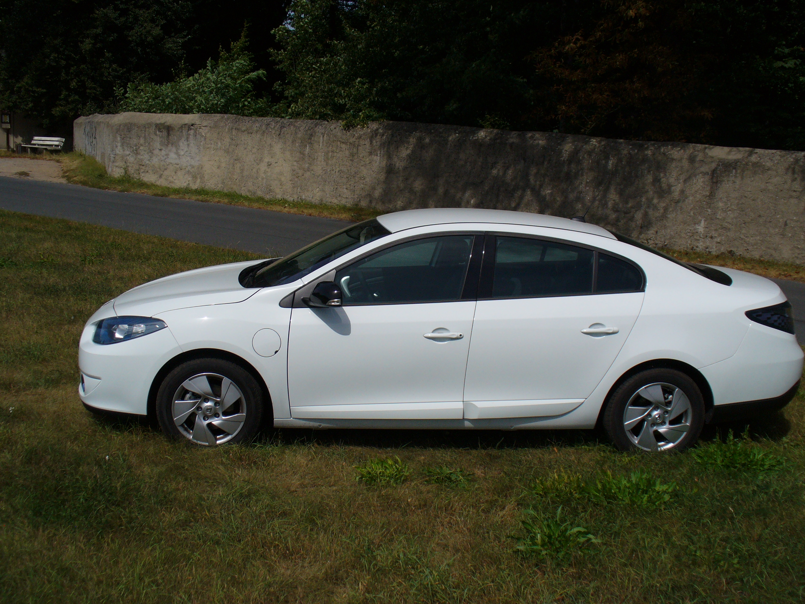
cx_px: 402
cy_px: 302
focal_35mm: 42
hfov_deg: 44.8
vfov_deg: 34.3
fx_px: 977
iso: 80
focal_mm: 7
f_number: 5.8
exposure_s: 1/800
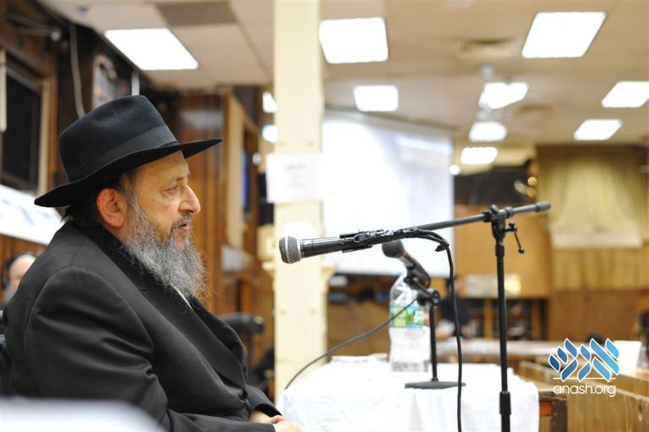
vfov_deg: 27.0
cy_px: 216
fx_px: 901
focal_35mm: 50
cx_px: 324
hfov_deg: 39.6
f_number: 2.8
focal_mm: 50
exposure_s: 1/100
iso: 1250
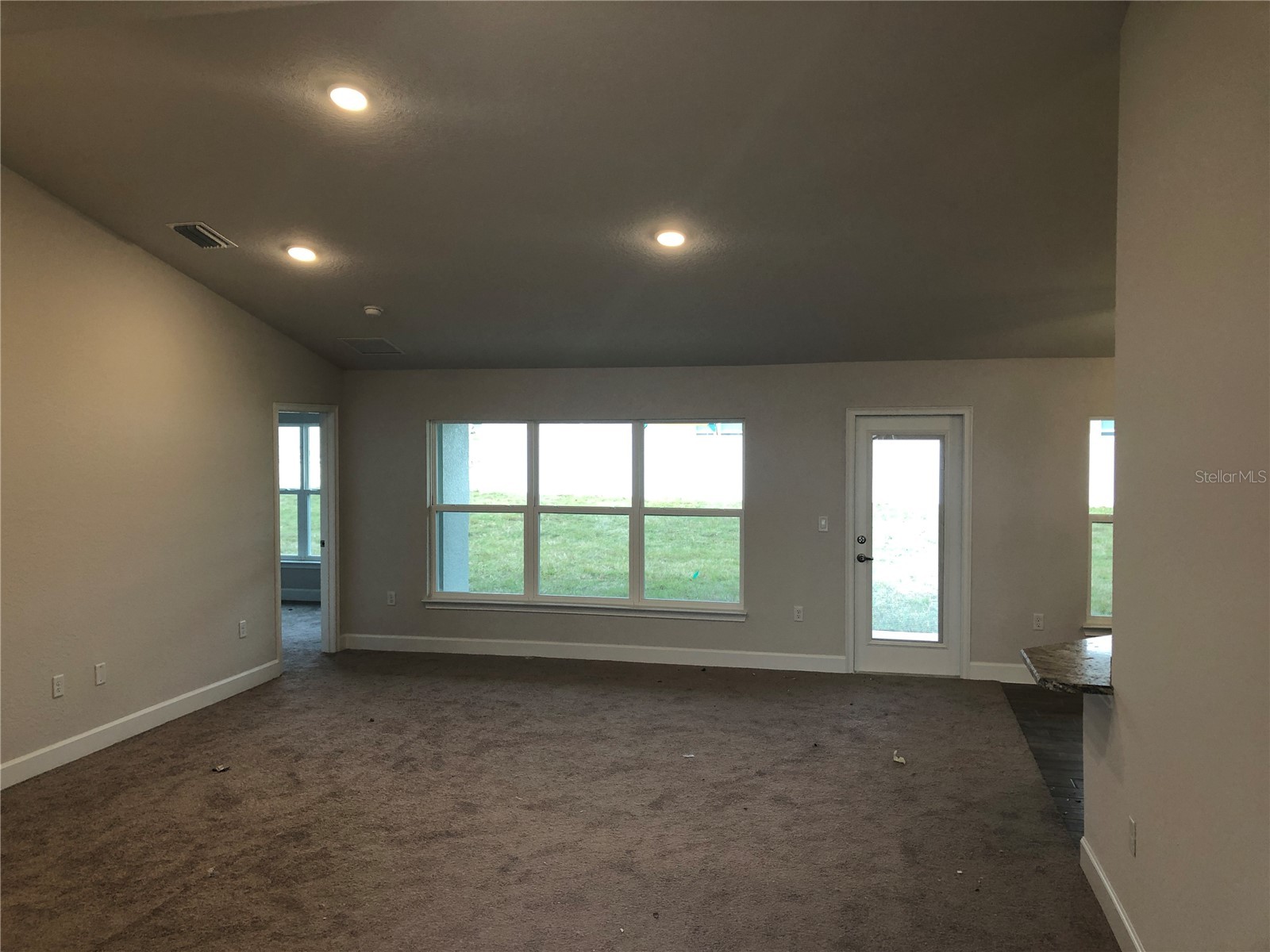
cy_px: 476
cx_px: 635
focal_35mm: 28
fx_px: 1027
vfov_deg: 49.7
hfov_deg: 63.4
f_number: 1.8
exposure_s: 1/30
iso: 25
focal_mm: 3.99
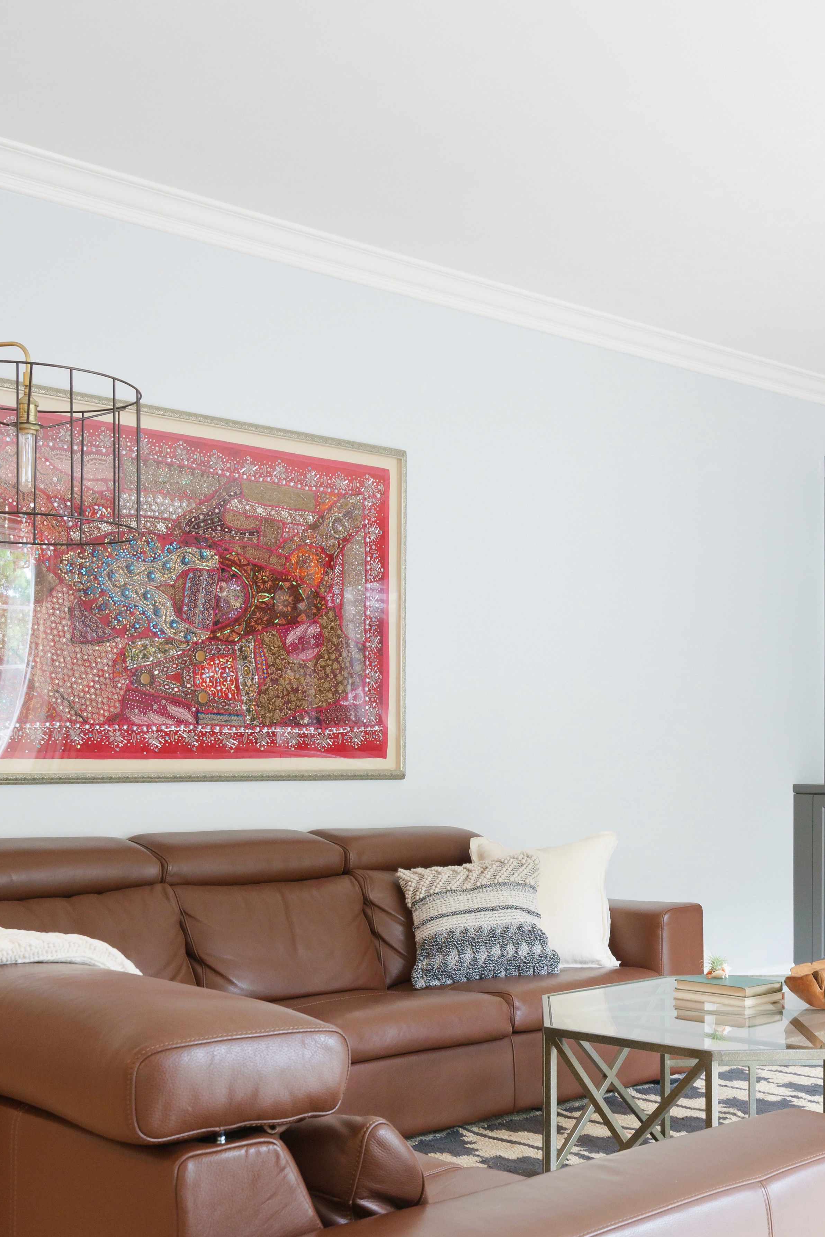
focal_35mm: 47
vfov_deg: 41.3
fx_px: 1615
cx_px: 623
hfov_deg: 28.2
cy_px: 836
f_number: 8
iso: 500
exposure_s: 1/8
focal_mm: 28
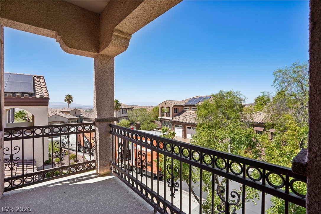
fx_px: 152
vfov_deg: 70.4
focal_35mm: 17
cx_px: 160
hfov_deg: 93.3
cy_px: 107
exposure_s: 1/200
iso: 100
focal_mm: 17
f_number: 8
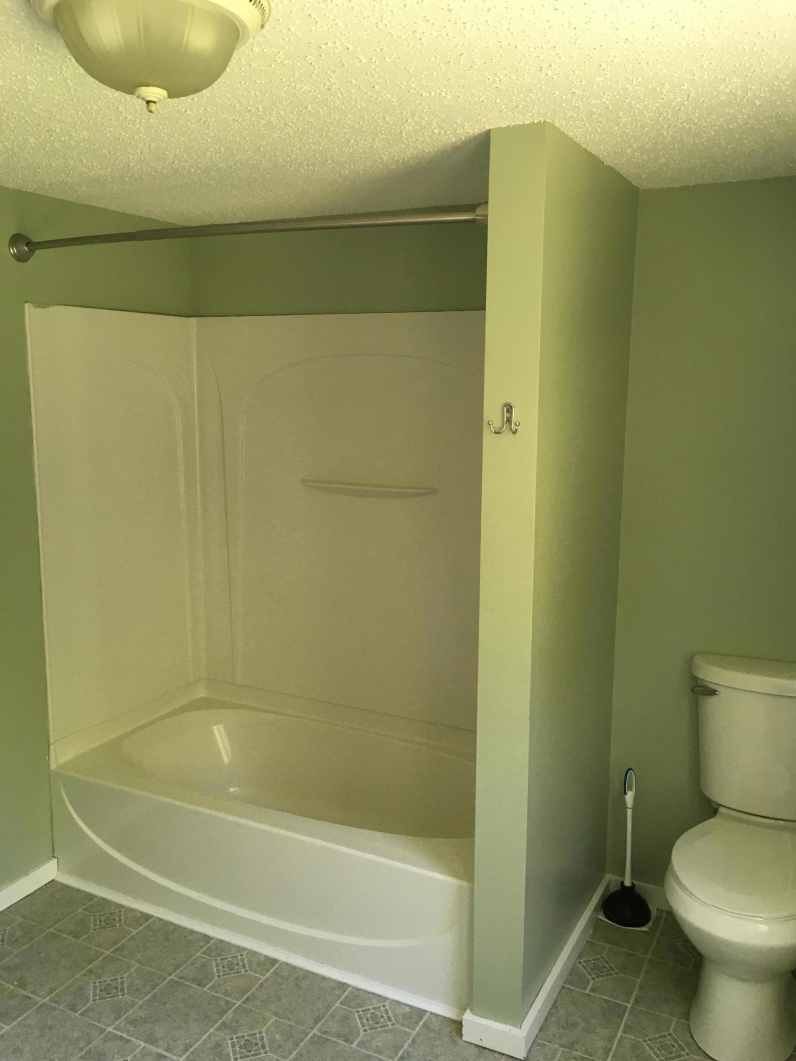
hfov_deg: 48.2
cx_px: 398
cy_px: 530
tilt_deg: -11.9
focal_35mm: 29
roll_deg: +0.9
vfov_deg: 61.7
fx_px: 889
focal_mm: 4.15
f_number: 2.2
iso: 64
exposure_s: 1/30
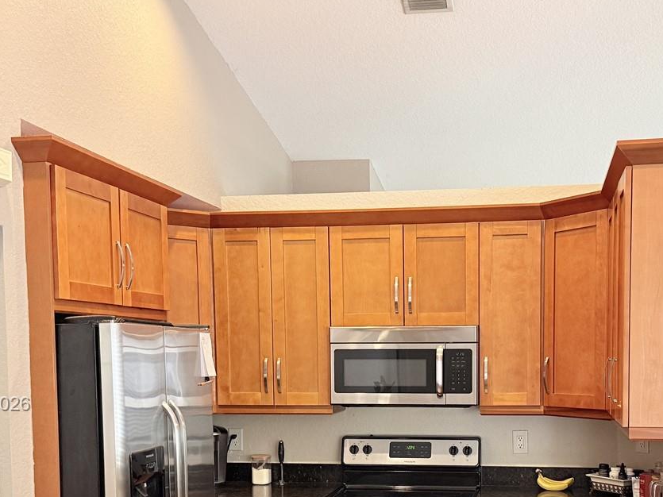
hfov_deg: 40.9
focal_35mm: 46
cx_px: 418
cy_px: 405
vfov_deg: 30.7
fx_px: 881
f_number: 1.78
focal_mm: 6.76
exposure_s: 1/60
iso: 250
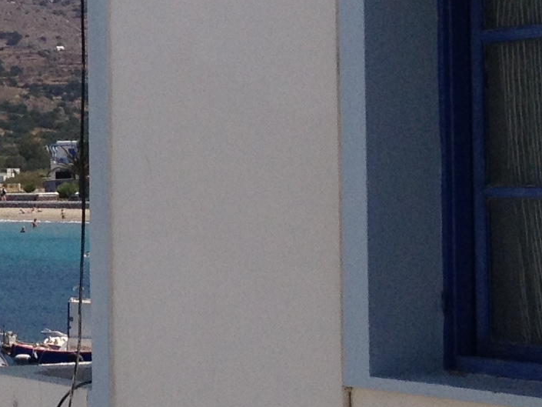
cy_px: 175
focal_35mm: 162
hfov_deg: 10.8
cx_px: -658
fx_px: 2537
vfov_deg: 9.2
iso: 50
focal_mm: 4.28
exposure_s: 1/3067
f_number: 2.4
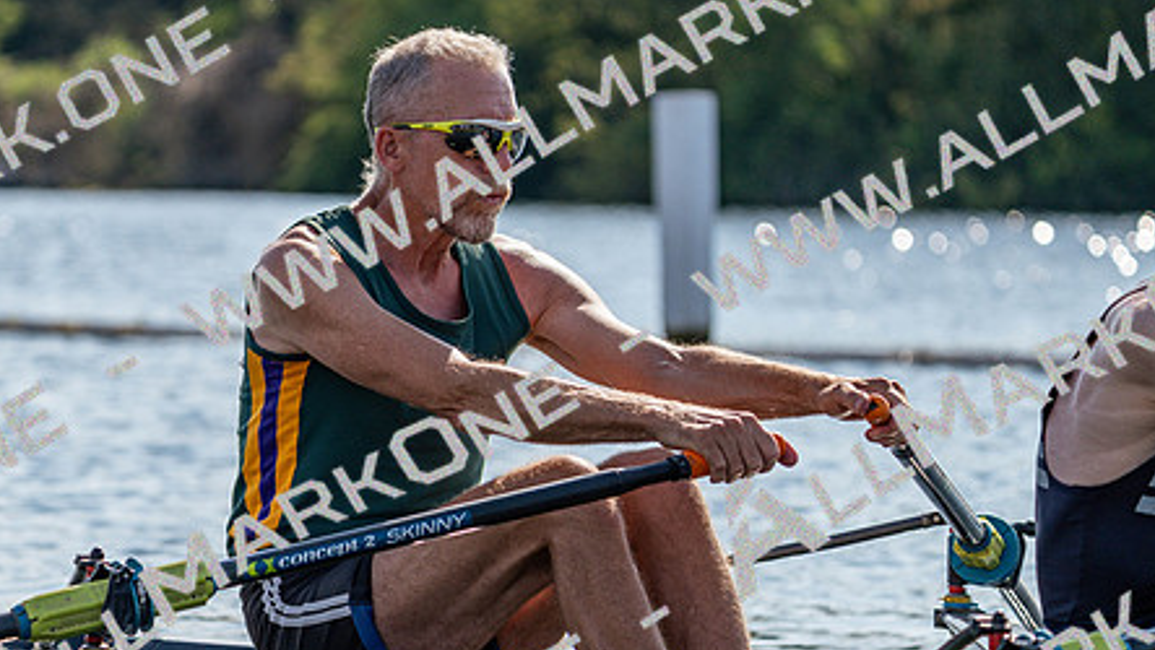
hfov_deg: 7.9
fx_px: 8394
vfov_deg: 4.4
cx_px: 502
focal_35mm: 274
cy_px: 355
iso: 200
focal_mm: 200
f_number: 5.6
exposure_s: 1/1600
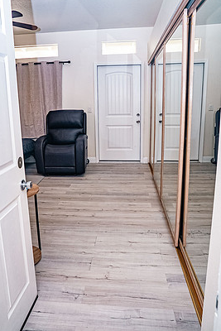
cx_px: 99
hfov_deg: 47.9
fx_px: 248
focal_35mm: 27
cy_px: 155
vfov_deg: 67.3
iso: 1000
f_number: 5.6
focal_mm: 24
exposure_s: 1/100
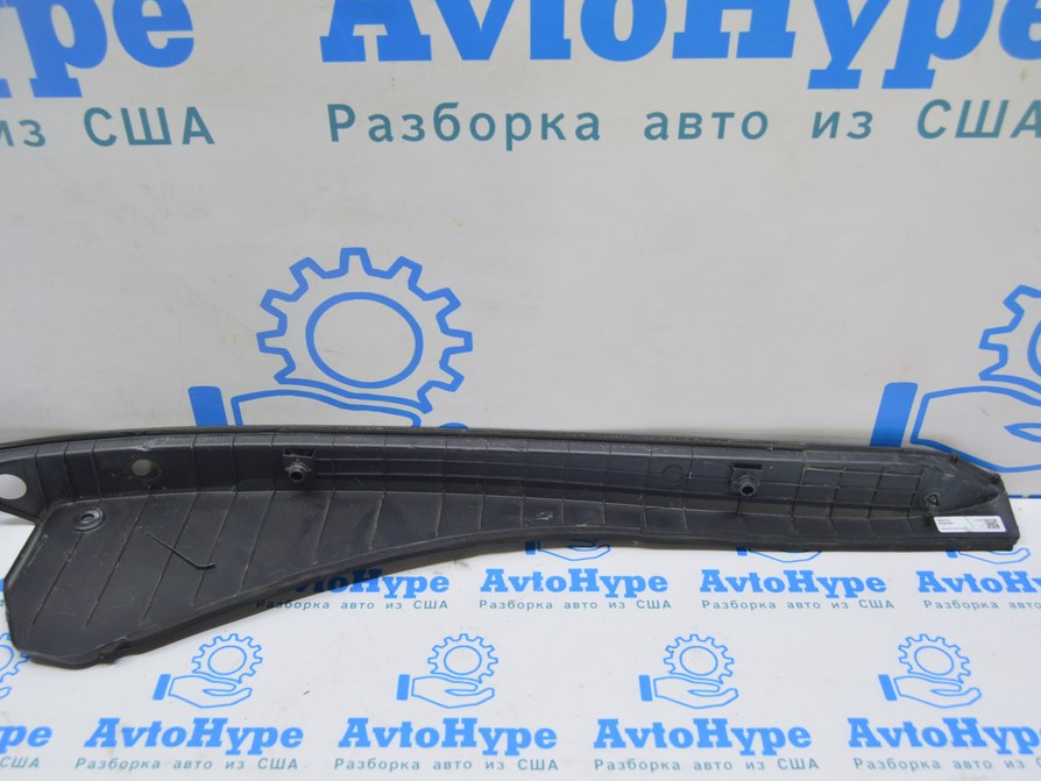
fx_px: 993
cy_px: 389
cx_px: 503
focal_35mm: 33
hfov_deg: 55.3
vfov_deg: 43.0
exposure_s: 1/20
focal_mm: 20
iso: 400
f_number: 5.6
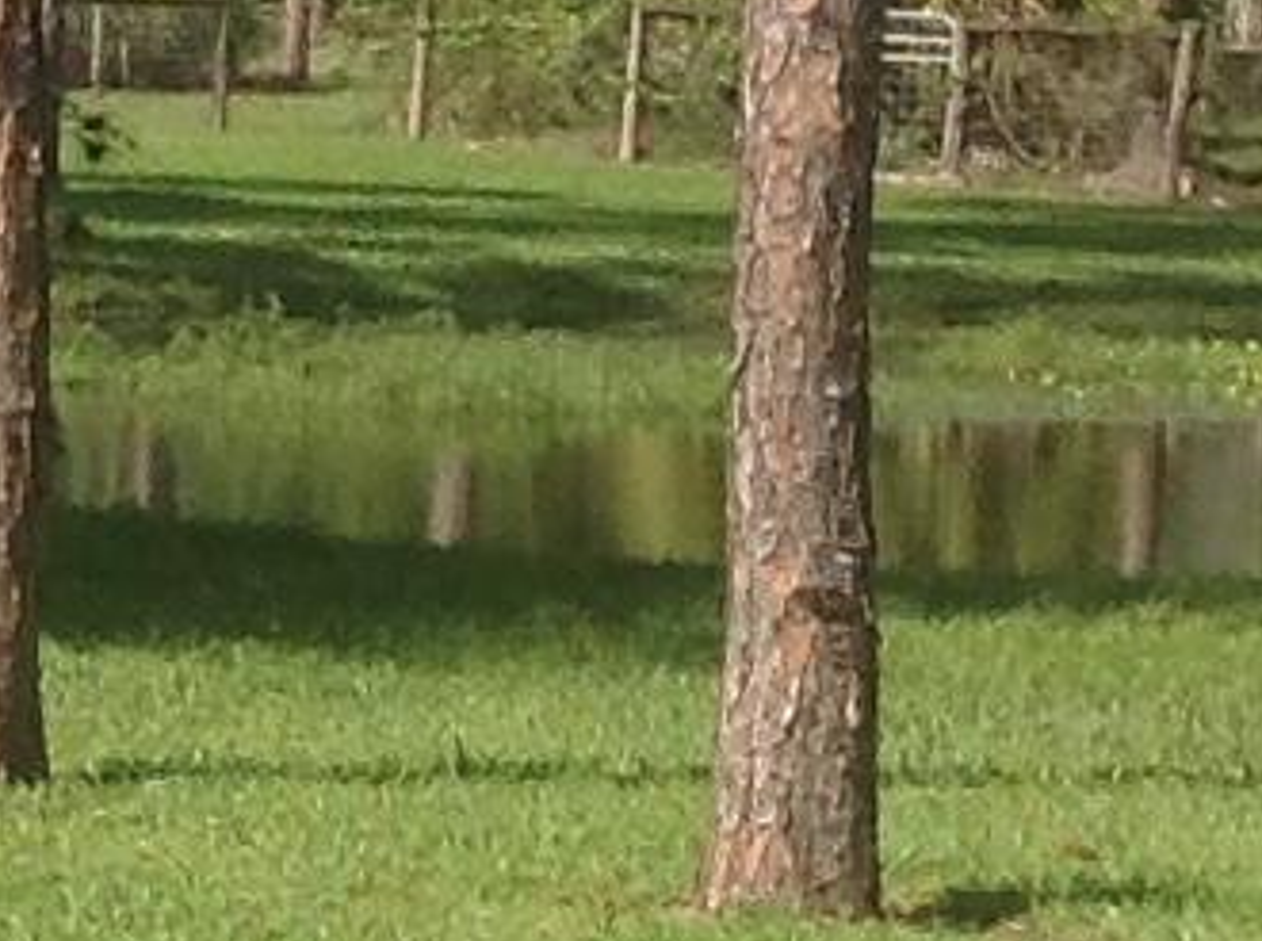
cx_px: -1977
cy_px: -42
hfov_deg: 6.8
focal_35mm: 275
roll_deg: -1.7
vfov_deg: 5.4
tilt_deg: +0.3
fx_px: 10004
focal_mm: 4.28
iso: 50
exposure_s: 1/1513
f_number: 2.4
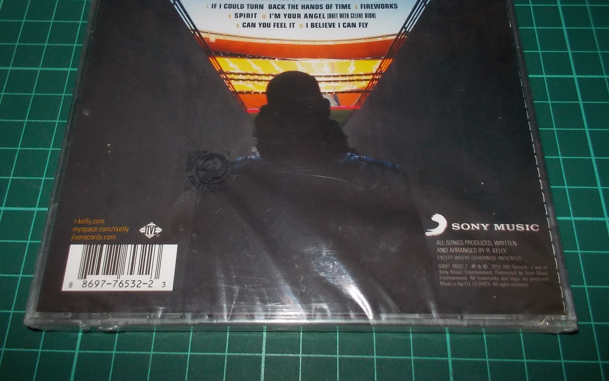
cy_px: 152
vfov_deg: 40.4
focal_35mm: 31
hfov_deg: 61.2
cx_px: 307
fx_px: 515
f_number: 3.3
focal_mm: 4.1
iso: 200
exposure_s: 1/30
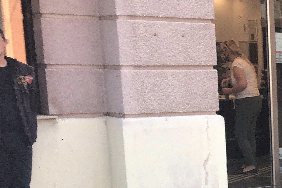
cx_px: 469
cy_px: 258
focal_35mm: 102
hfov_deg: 17.2
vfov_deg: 12.9
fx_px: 799
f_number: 2.2
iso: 32
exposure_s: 1/311
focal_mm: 4.15
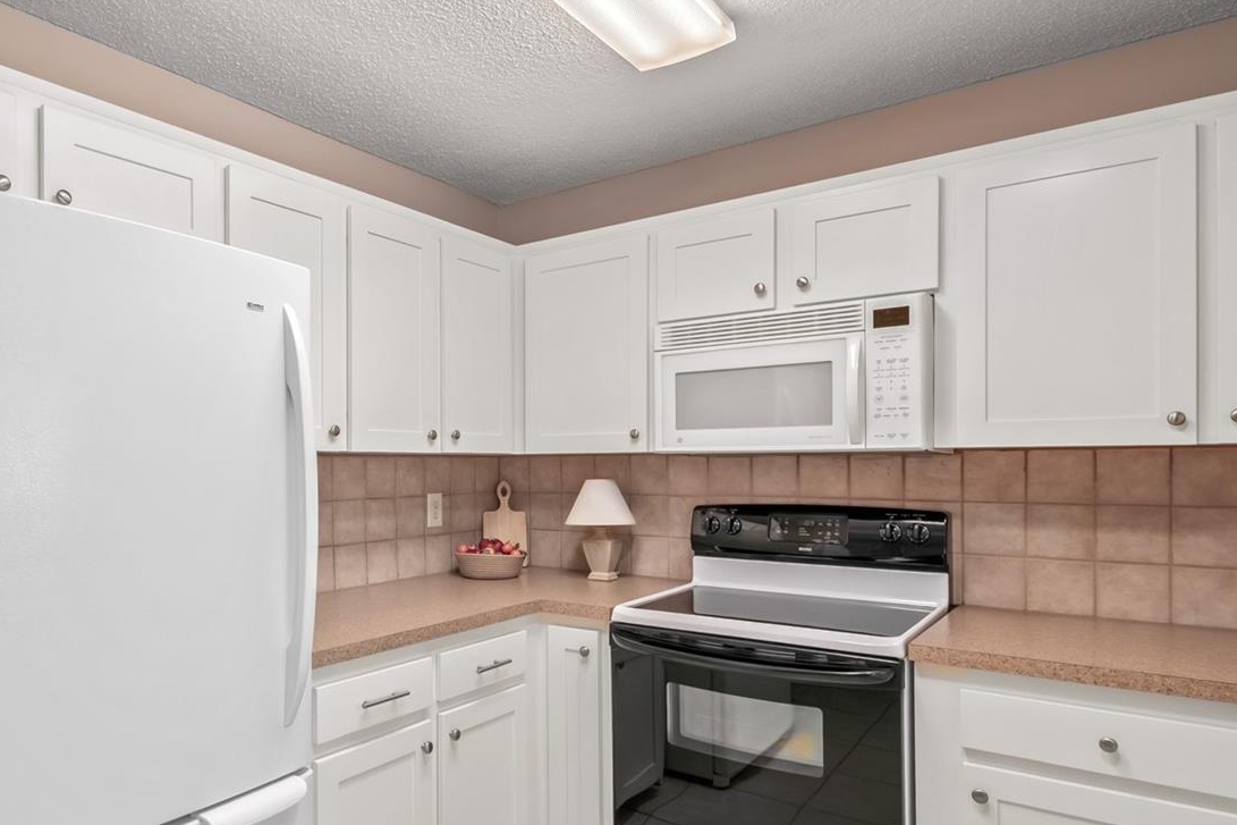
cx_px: 441
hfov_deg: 76.7
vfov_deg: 57.0
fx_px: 756
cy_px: 465
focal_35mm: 22
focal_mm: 10
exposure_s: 1/15
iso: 250
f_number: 9
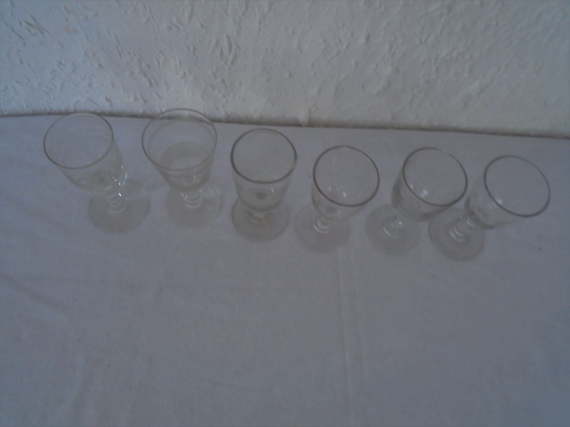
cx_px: 285
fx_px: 428
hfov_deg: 67.3
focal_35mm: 26
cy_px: 214
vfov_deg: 53.1
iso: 200
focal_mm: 4.6
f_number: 3.2
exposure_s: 1/30
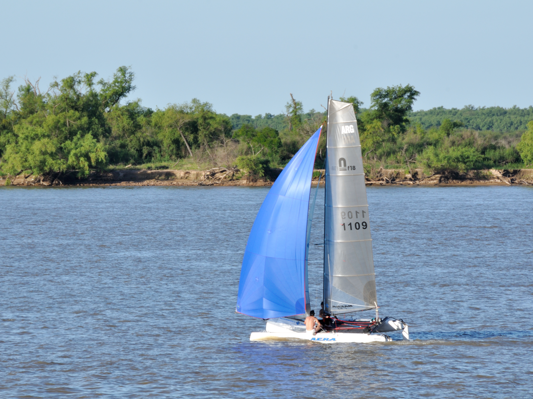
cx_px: 233
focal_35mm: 326
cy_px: 200
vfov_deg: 4.6
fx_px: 5019
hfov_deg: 6.1
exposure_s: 1/100
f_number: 16
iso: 200
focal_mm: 200
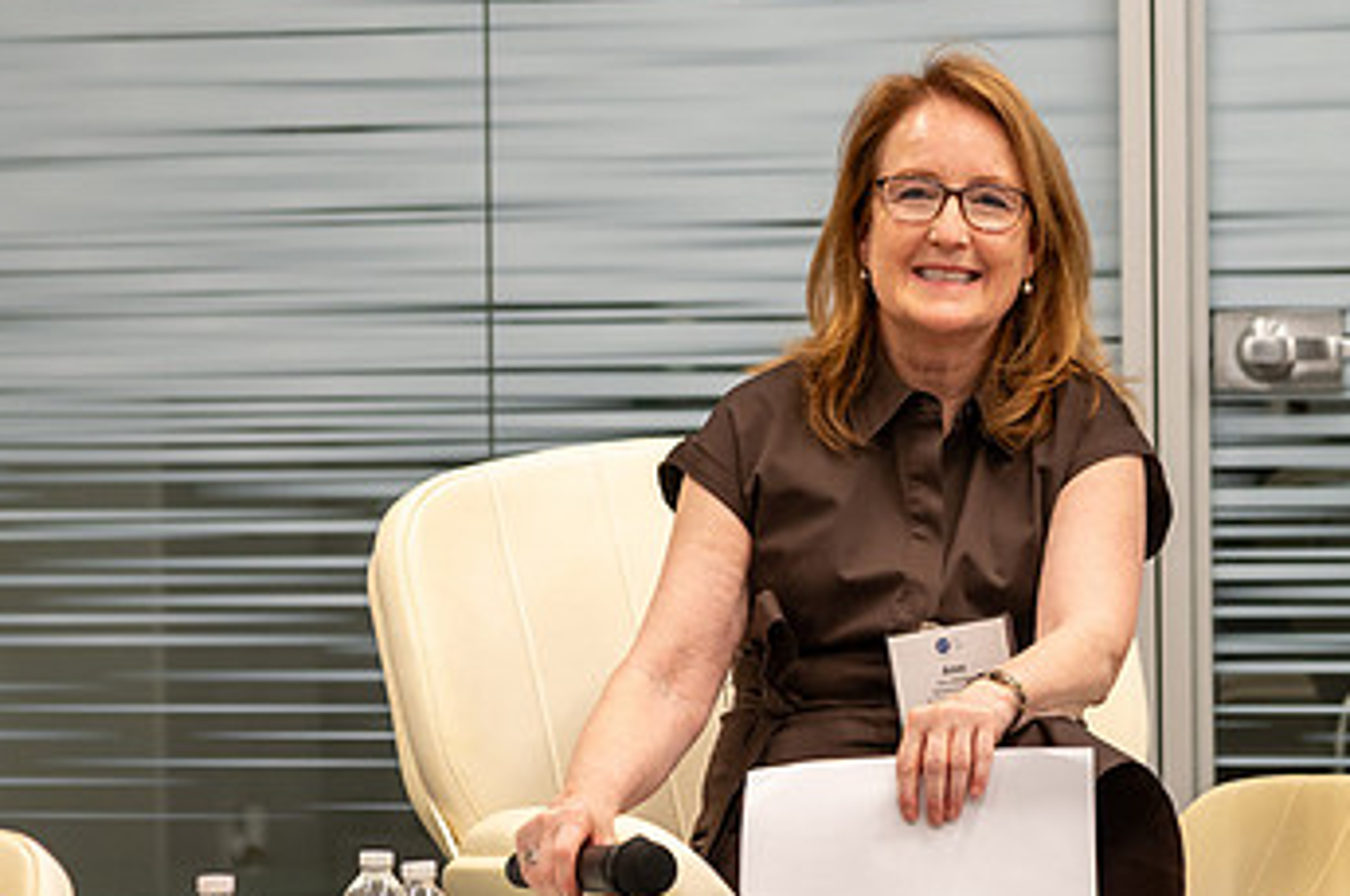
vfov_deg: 6.8
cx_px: 716
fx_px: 7564
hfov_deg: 10.2
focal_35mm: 202
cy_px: 485
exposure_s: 1/100
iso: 1600
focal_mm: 120
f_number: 4
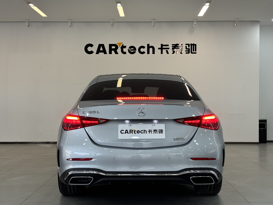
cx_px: 136
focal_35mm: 52
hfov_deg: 36.8
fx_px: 410
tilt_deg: +0.1
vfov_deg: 28.0
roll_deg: +0.5
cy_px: 102
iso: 32
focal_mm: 5.96
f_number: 1.6
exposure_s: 1/100
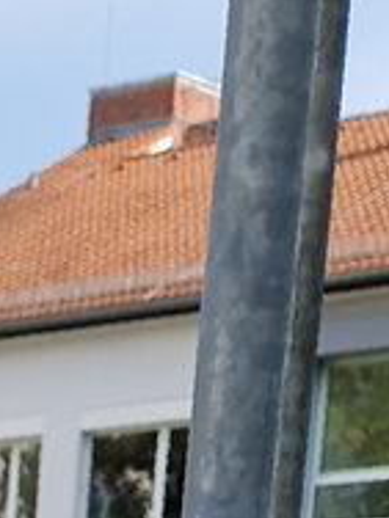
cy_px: 1429
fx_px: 2502
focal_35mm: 167
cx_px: -974
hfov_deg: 7.3
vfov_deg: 9.7
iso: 50
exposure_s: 1/7752
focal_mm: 5.4
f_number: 1.8
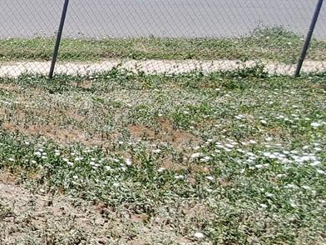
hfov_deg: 20.7
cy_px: 28
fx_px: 499
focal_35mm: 53
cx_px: -292
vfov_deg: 26.7
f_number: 2.2
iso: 50
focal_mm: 1.8
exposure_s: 1/773
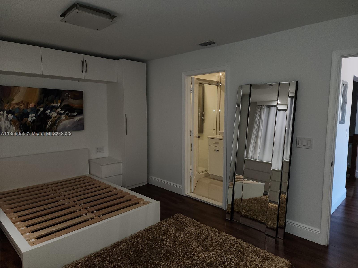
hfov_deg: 73.9
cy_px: 134
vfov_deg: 58.9
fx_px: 238
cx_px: 179
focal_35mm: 23
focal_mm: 6.4
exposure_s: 1/24
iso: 125
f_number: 1.8
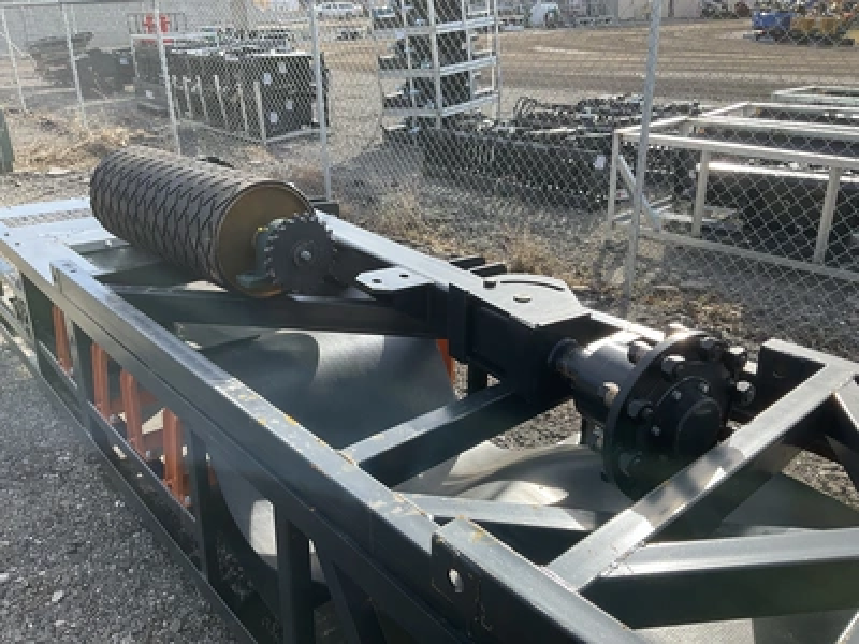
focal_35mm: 29
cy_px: 322
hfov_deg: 61.7
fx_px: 720
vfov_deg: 48.2
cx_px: 430
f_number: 1.8
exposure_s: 1/666
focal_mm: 3
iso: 25
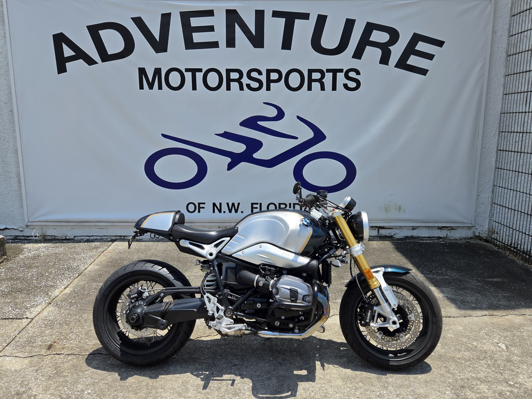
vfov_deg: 53.1
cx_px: 270
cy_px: 192
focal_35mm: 26
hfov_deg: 67.3
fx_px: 400
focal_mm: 5.4
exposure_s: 1/3840
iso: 80
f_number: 1.8
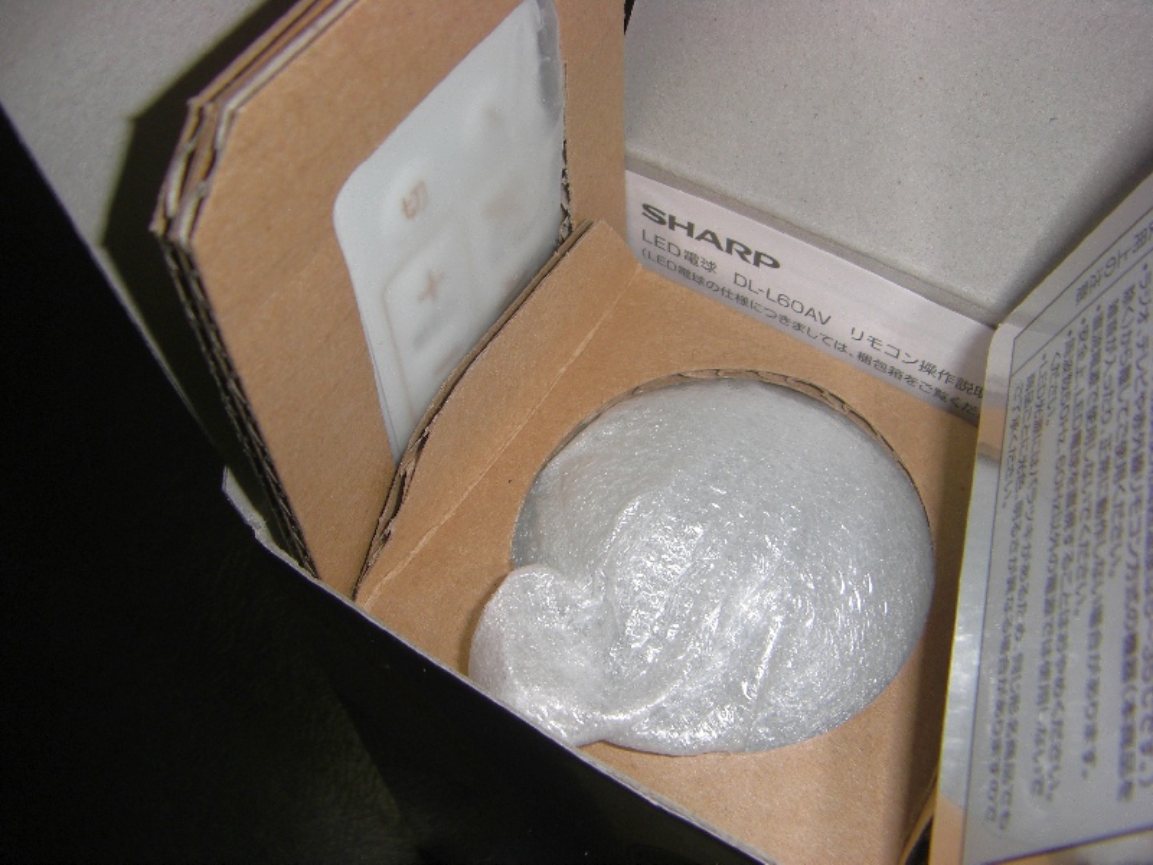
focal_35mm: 38
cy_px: 432
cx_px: 576
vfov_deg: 37.7
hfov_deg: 49.0
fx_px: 1266
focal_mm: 6.3
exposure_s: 1/30
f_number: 4.6
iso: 50
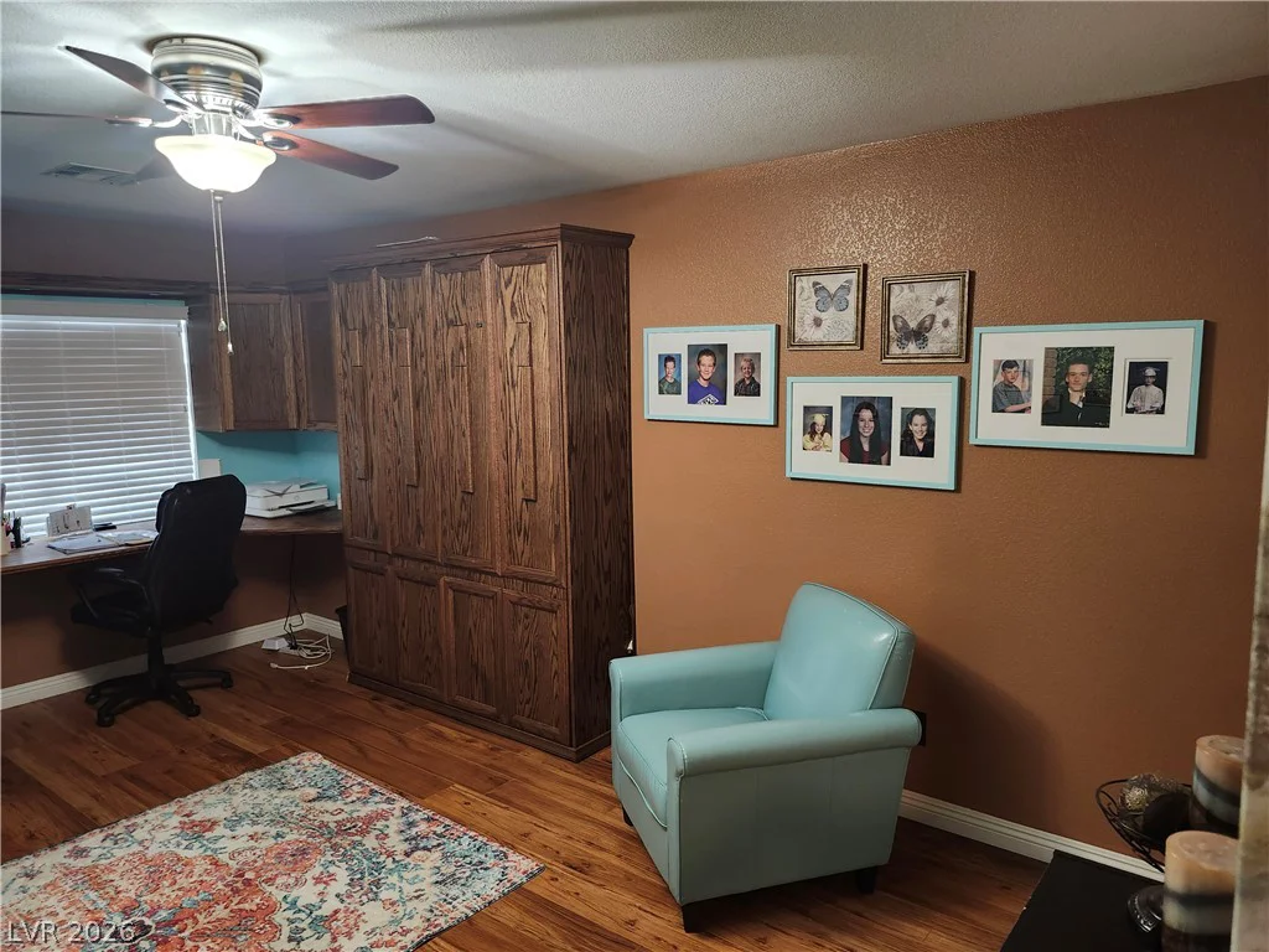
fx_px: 843
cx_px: 634
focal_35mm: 23
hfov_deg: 73.9
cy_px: 476
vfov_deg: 58.9
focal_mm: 5.54
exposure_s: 1/40
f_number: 1.8
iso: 640
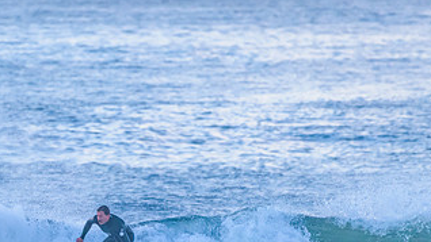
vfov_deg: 1.3
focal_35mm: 956
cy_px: 256
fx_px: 10927
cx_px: 96
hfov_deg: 2.3
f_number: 5.6
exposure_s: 1/2000
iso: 1250
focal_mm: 500
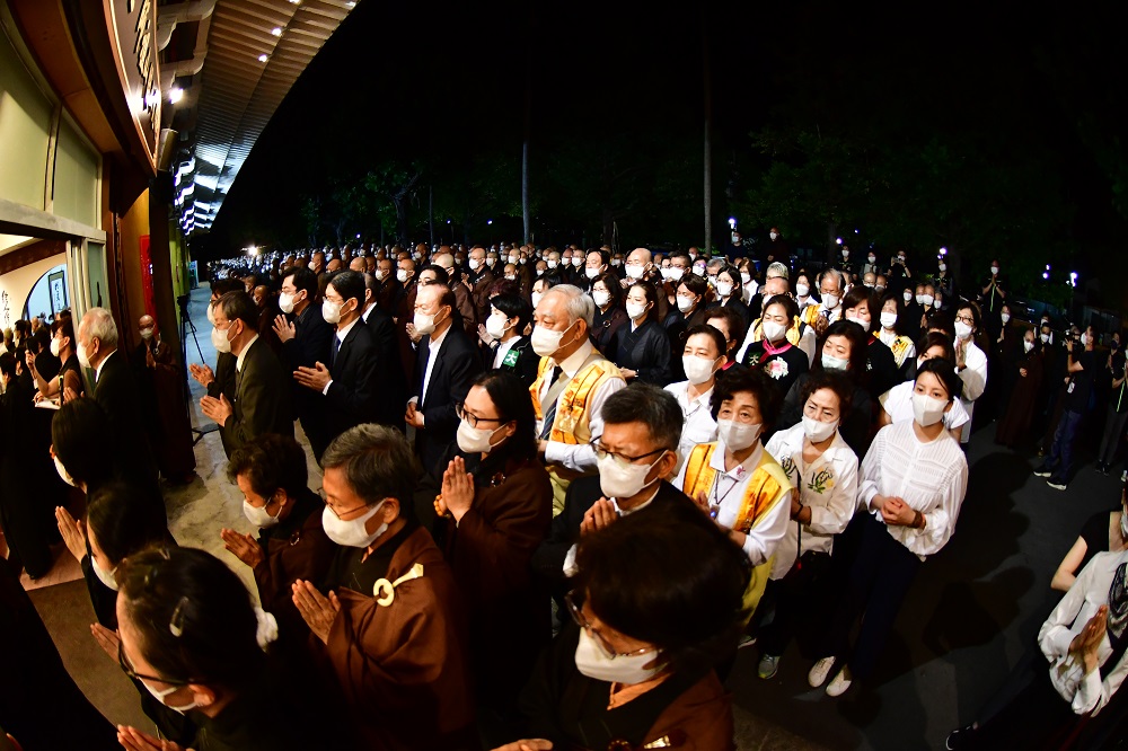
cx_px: 564
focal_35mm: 16
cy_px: 376
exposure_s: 1/125
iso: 2000
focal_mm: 10.5
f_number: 2.8
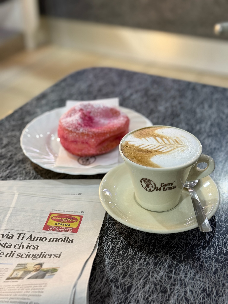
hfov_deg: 30.3
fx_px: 422
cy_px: 152
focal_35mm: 48
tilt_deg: -32.9
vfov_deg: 39.7
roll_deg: +2.2
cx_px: 114
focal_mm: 6.76
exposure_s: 1/50
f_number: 1.78
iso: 200
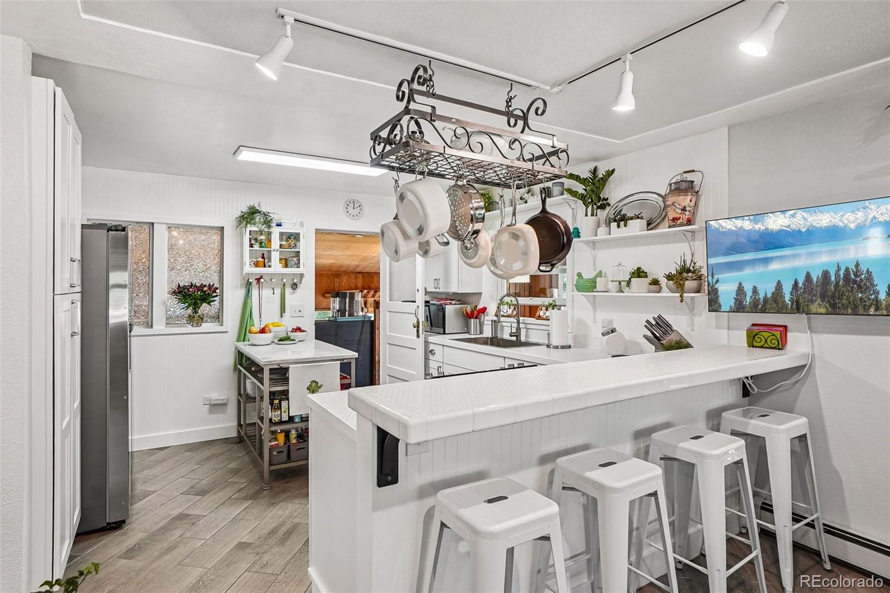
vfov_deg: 67.4
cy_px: 296
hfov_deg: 90.0
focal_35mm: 18
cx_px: 445
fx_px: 445
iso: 400
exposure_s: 1/20
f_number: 8
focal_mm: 12
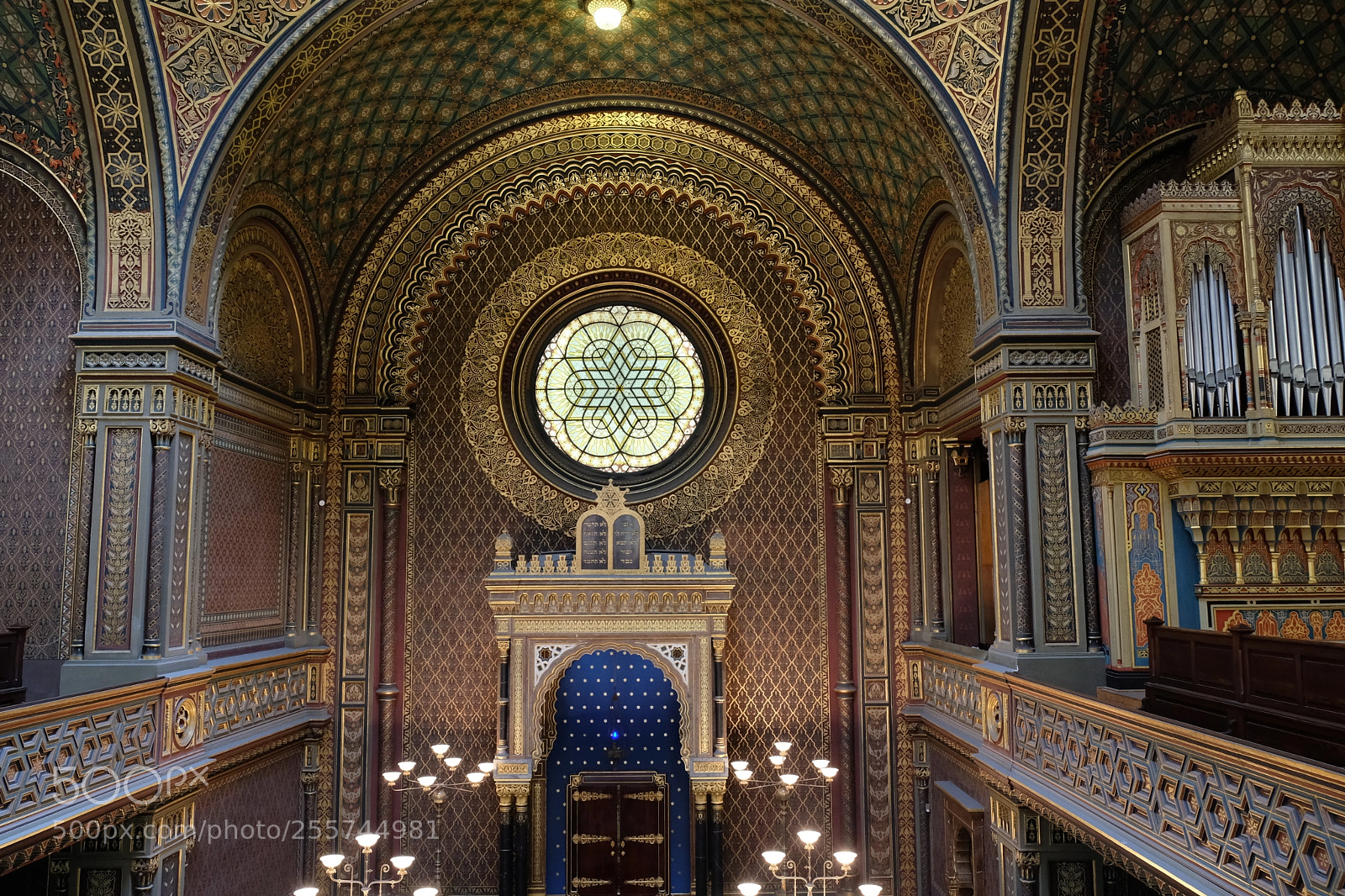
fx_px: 1008
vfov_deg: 47.9
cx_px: 672
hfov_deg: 67.4
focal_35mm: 27
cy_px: 448
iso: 1600
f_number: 5.6
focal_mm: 18
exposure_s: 1/12
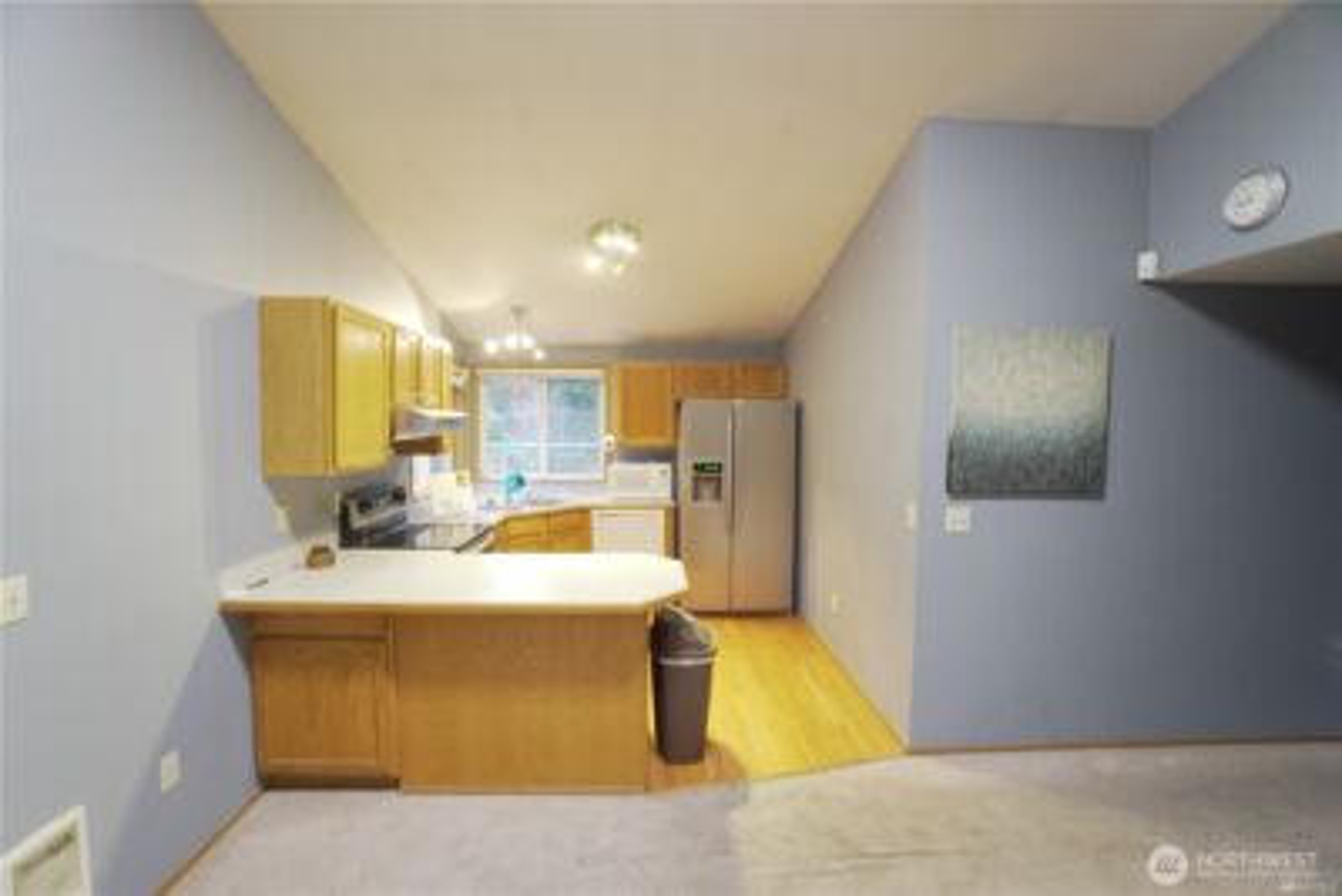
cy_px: 448
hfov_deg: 100.4
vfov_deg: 77.4
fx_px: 559
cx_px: 671
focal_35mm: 15
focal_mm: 10
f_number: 4.5
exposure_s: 1/2.5
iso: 250
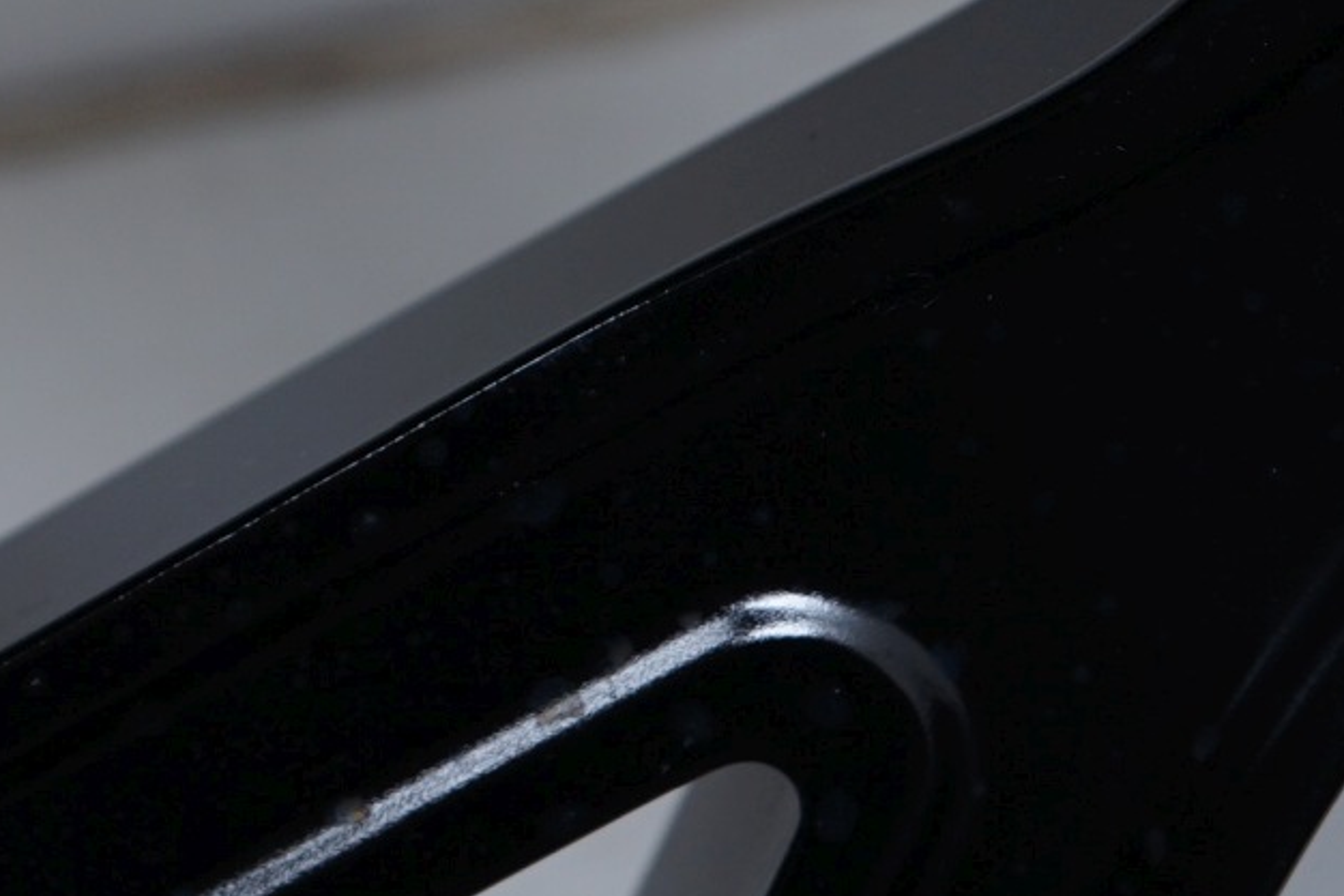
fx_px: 5262
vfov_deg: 9.6
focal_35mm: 141
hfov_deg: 14.1
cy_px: -261
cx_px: -298
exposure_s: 1/125
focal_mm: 46
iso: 250
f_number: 7.1
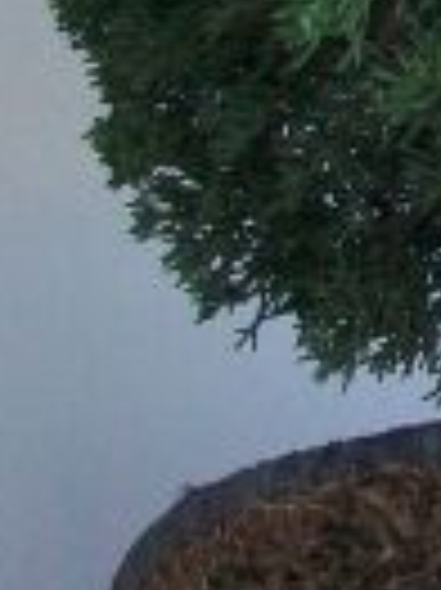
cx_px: 765
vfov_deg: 8.3
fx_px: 3896
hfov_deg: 6.4
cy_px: -554
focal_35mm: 229
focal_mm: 8.8
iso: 147
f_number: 3.6
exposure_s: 1/80
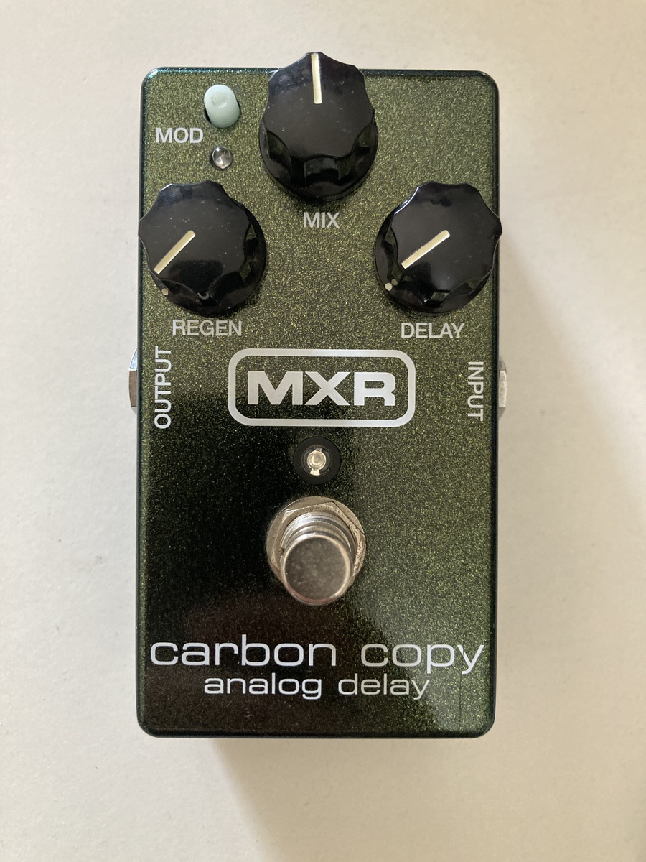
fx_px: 697
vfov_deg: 63.4
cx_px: 323
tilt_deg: -88.9
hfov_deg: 49.7
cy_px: 431
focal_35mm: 28
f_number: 1.8
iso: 250
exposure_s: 1/60
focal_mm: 3.99
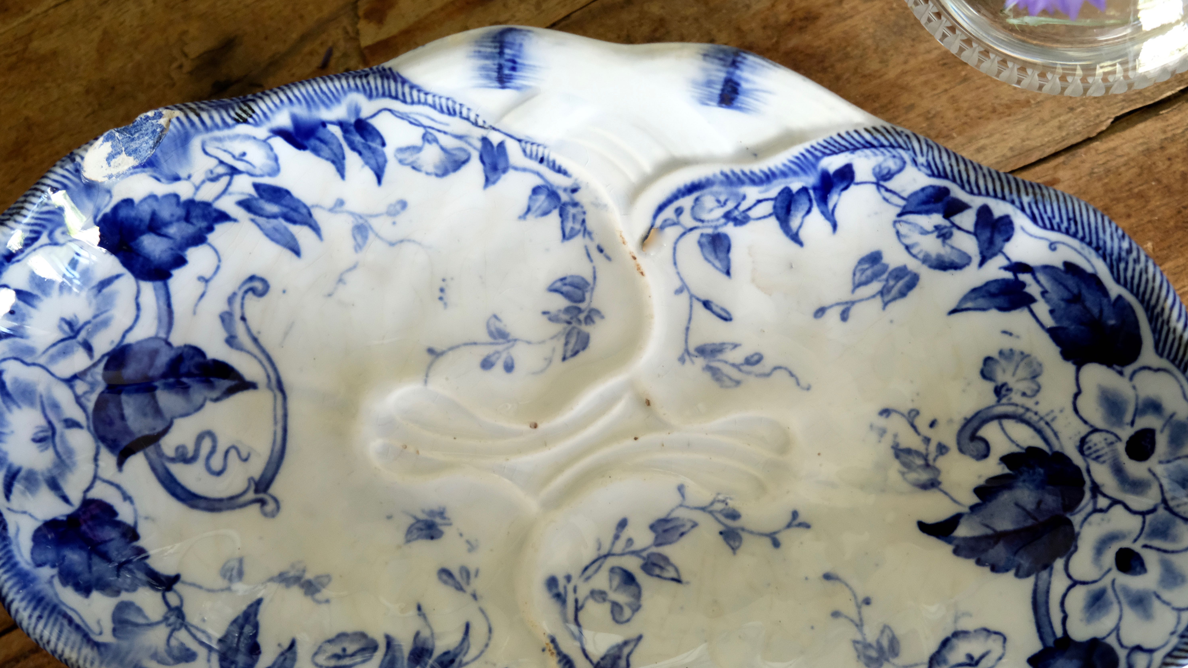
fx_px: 1701
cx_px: 596
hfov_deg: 38.5
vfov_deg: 22.2
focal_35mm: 54
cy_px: 325
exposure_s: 1/60
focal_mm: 34.3
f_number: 4
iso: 5000
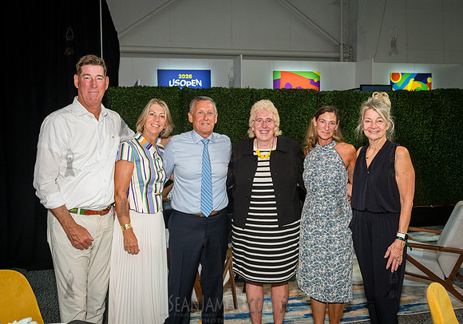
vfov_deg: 40.9
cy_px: 145
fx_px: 434
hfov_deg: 56.0
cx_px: 251
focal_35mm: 33
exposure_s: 1/400
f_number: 5.6
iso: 4000
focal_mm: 29
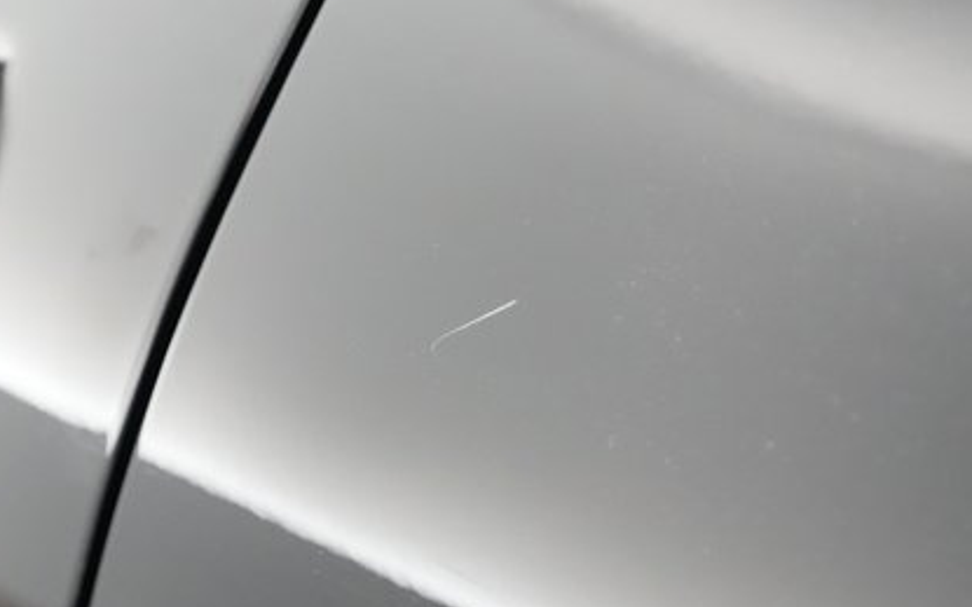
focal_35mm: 44
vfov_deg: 29.0
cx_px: 347
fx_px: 1165
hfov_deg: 44.8
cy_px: 199
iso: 16000
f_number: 5.6
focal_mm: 28
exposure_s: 1/80
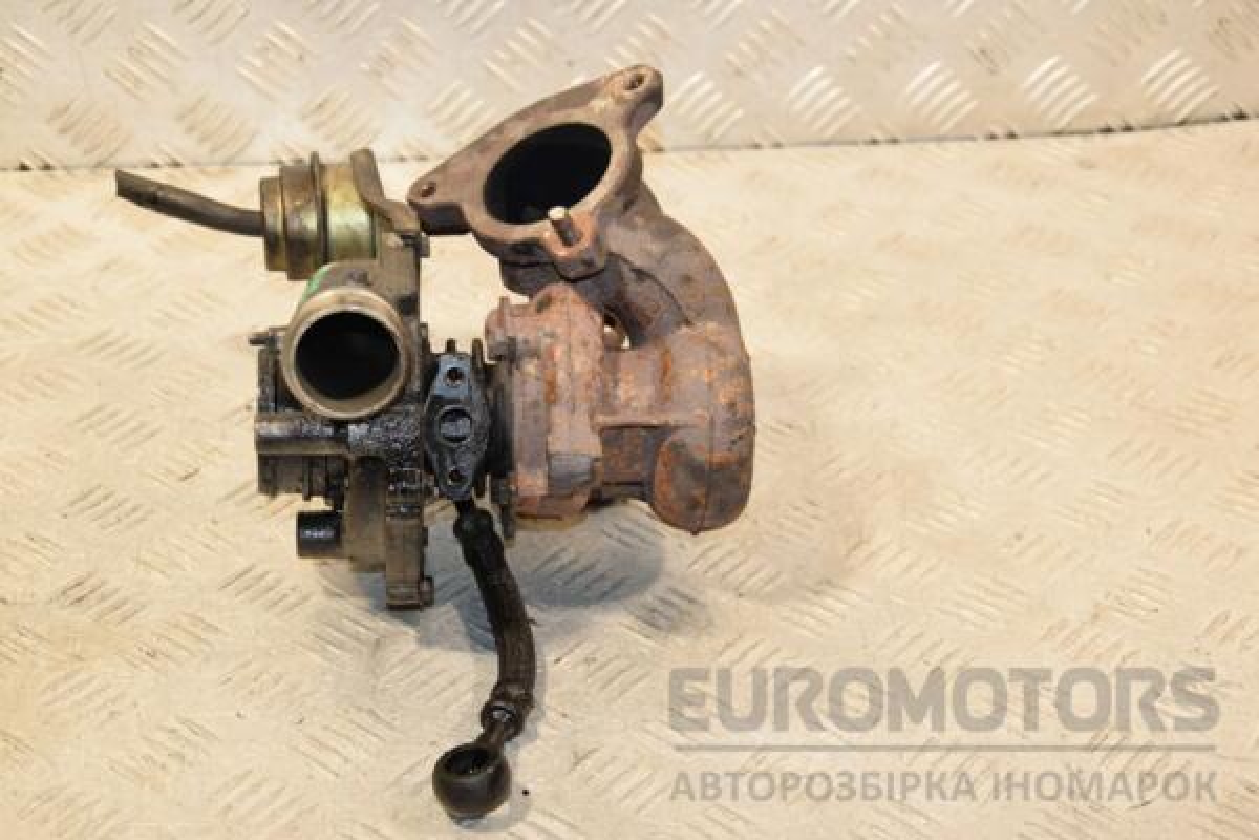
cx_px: 630
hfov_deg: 27.0
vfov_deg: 18.2
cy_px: 420
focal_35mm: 75
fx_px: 2623
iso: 800
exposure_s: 1/200
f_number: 6.3
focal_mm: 50
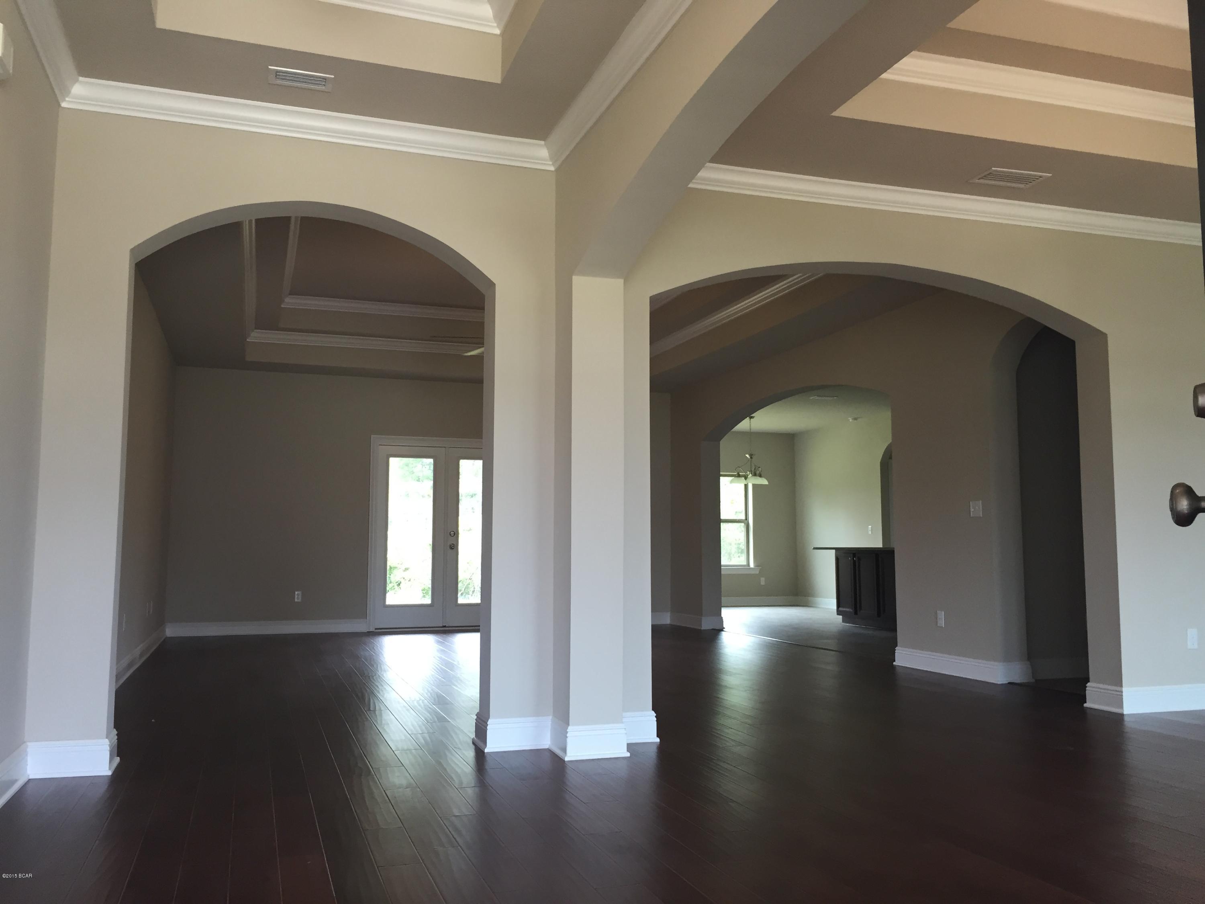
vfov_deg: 48.2
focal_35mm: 29
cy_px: 452
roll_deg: -1.0
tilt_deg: +6.3
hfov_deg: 61.7
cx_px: 602
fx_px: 1010
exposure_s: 1/30
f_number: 2.2
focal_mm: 4.15
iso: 32
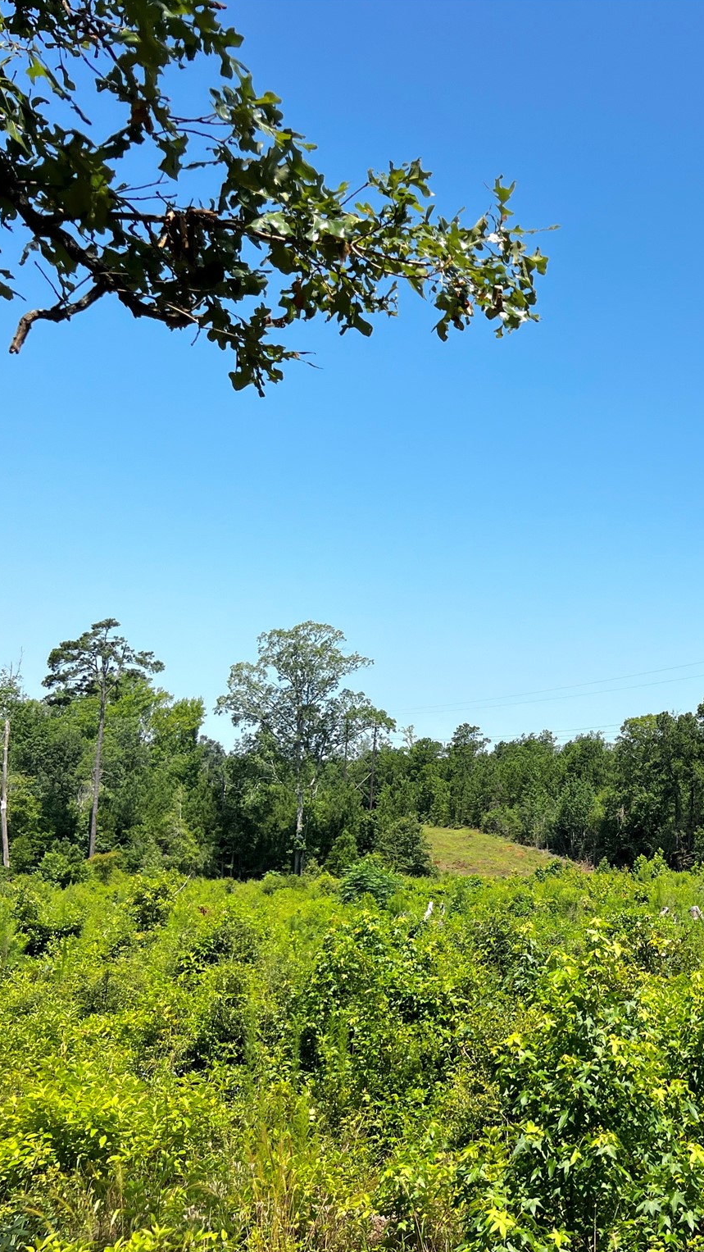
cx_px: 712
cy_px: 625
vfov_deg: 52.8
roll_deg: -2.6
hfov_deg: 29.1
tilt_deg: +7.3
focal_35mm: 38
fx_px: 1261
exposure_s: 1/3571
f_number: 1.5
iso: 50
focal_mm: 5.7
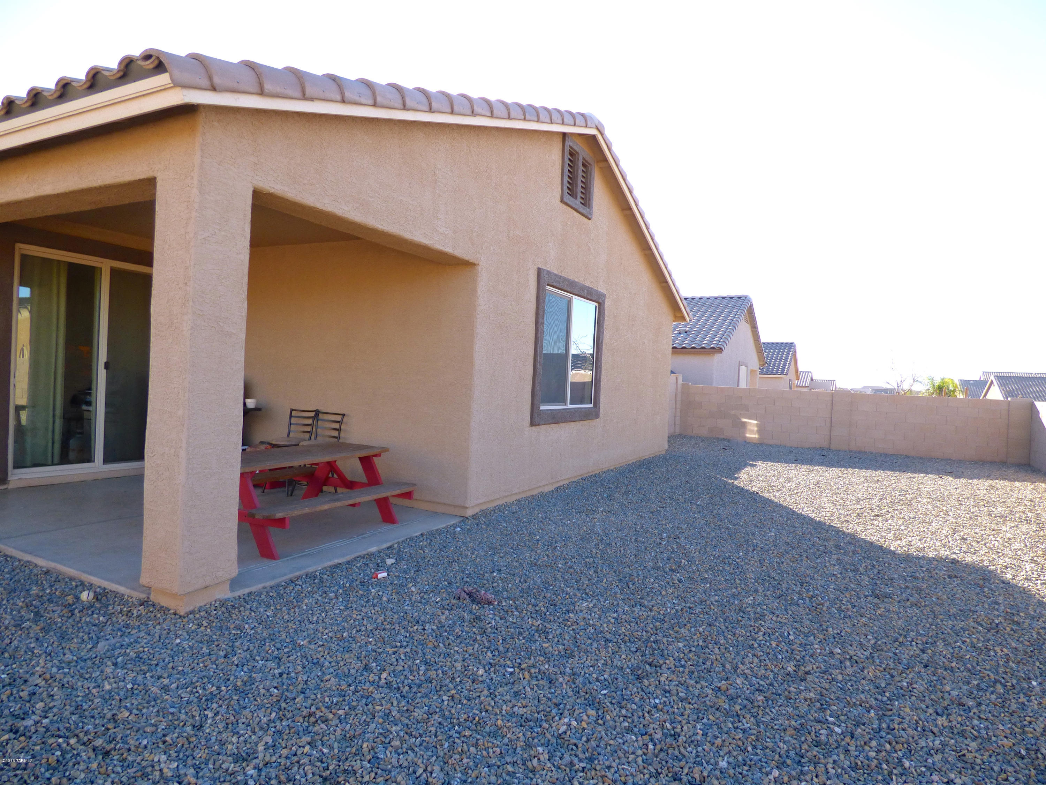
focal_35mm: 20
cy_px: 392
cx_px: 523
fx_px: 604
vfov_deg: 66.0
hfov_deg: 81.7
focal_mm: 3.58
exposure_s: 1/320
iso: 100
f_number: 2.8
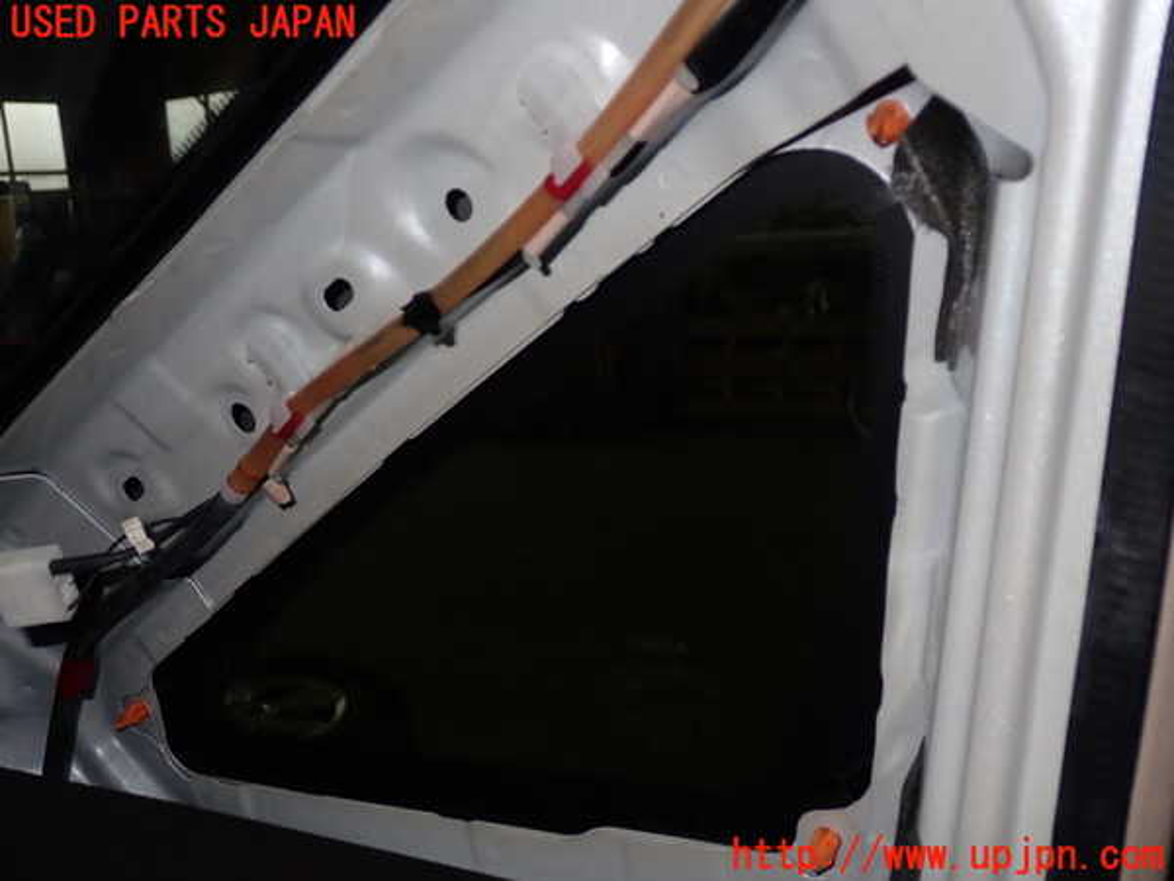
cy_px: 440
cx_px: 587
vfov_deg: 39.7
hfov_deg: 51.4
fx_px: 1221
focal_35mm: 36
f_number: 7.1
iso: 200
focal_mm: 6.37
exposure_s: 1/40
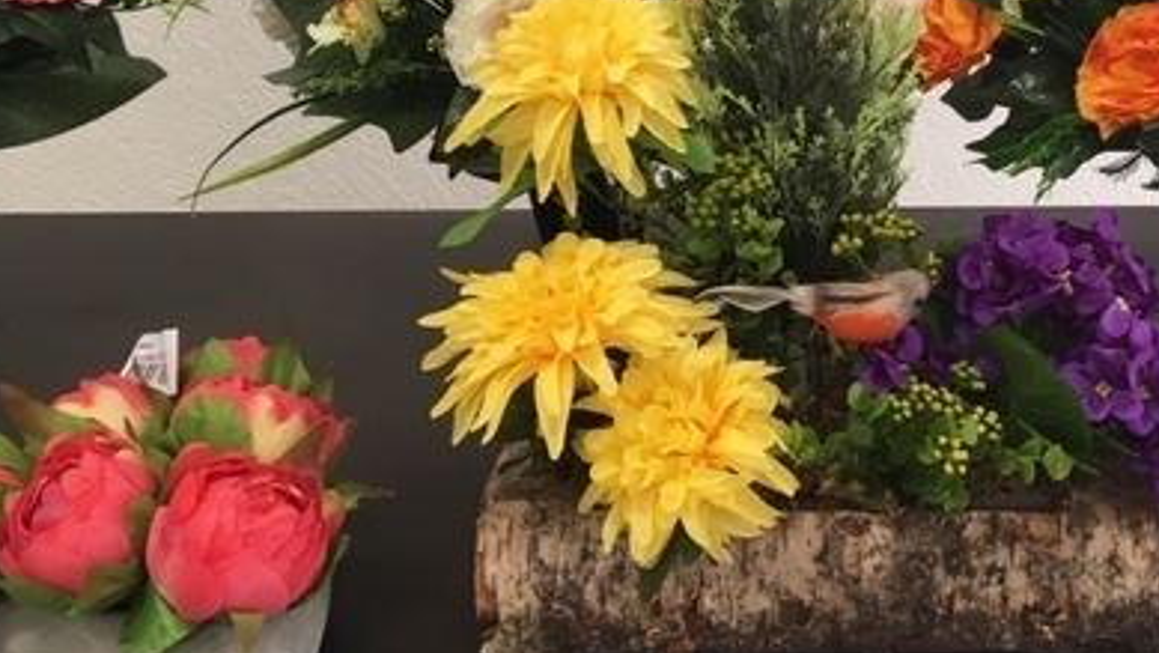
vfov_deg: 22.8
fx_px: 1598
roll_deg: -0.5
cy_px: 146
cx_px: 834
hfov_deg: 39.0
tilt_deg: -21.6
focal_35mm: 52
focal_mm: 4.15
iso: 64
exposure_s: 1/33
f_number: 2.2
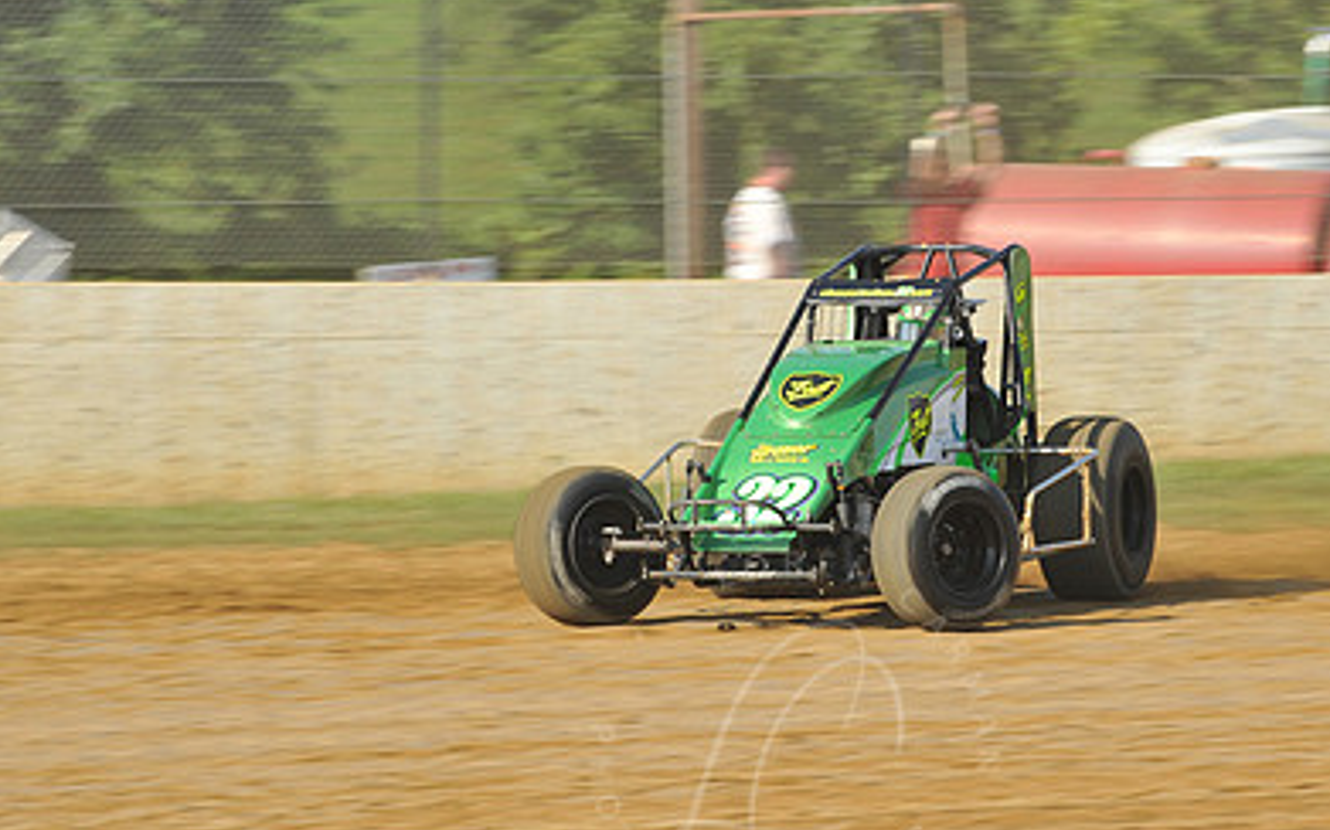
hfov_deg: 7.1
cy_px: 442
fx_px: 10688
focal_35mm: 295
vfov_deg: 4.4
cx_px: 793
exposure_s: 1/320
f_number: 10
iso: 320
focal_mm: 195
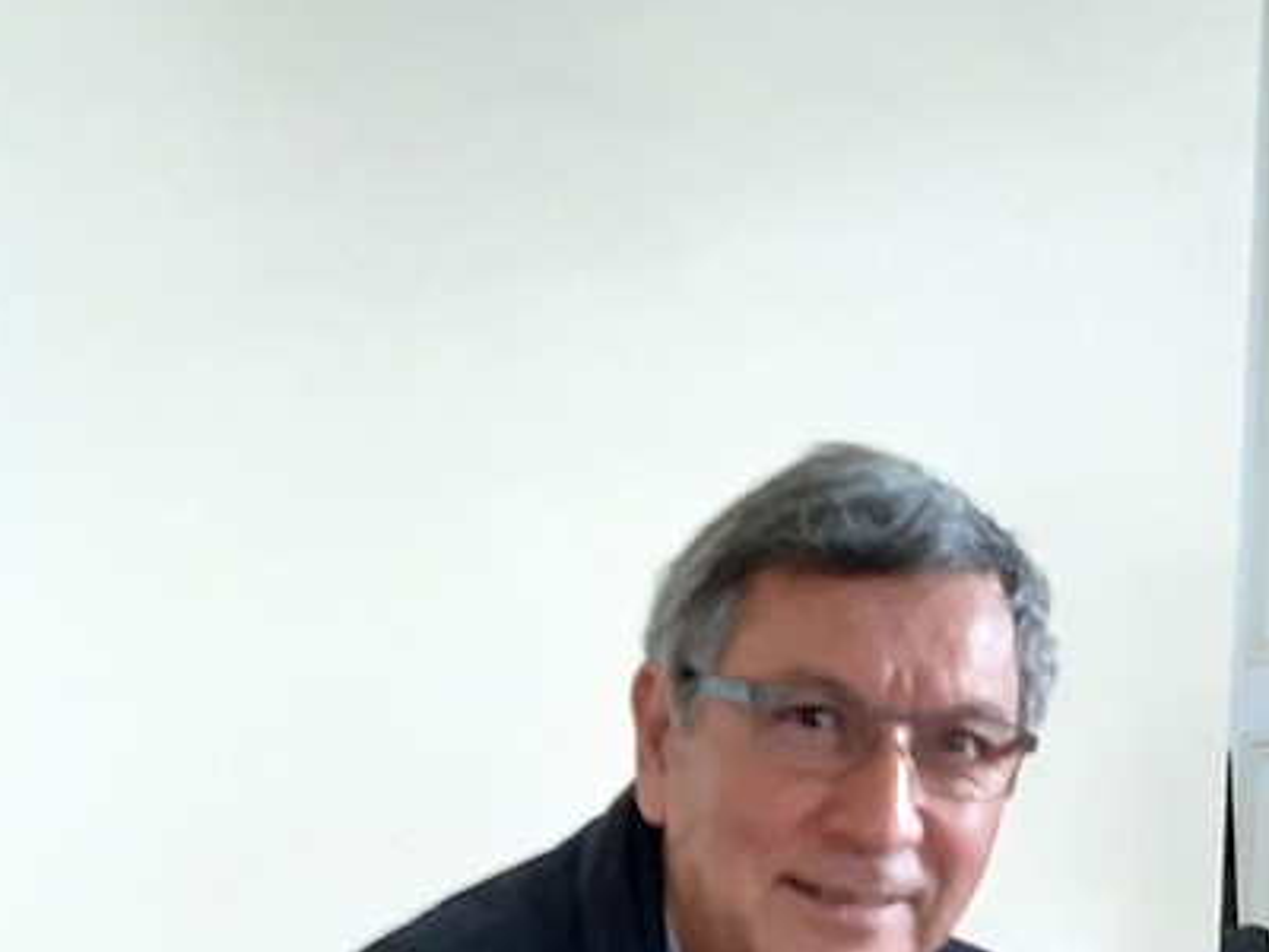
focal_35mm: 90
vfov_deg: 15.5
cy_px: 1306
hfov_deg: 21.6
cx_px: 300
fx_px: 3299
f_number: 1.7
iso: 200
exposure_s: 1/100
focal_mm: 3.92
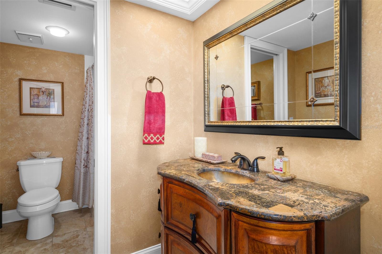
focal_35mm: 18
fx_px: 191
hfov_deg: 90.0
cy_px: 127
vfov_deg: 67.4
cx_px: 191
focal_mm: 18
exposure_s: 1.3
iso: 320
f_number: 8
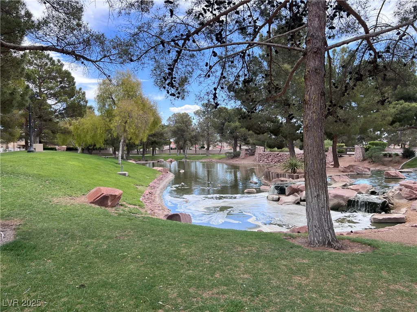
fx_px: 313
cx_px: 208
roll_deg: -0.6
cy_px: 156
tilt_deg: -0.6
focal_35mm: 26
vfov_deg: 53.1
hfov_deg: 67.3
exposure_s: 1/1575
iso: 50
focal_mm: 5.7
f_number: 1.5
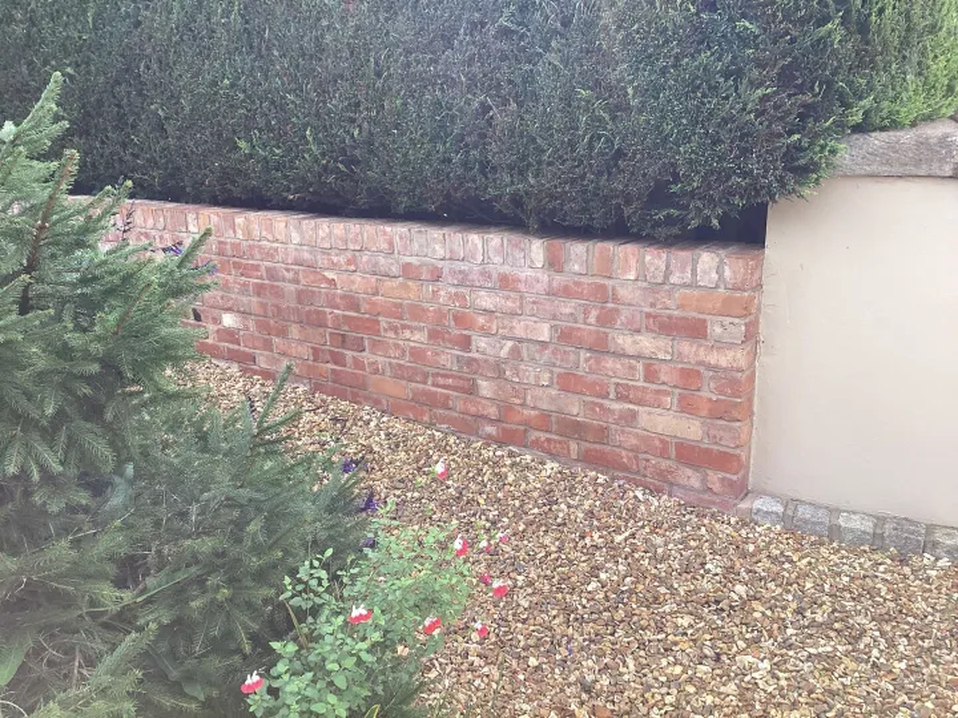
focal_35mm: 31
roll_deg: +0.9
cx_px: 479
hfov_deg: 58.4
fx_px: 858
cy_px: 359
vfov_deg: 45.4
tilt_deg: -16.7
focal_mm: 3.3
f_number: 2.4
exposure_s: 1/163
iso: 25
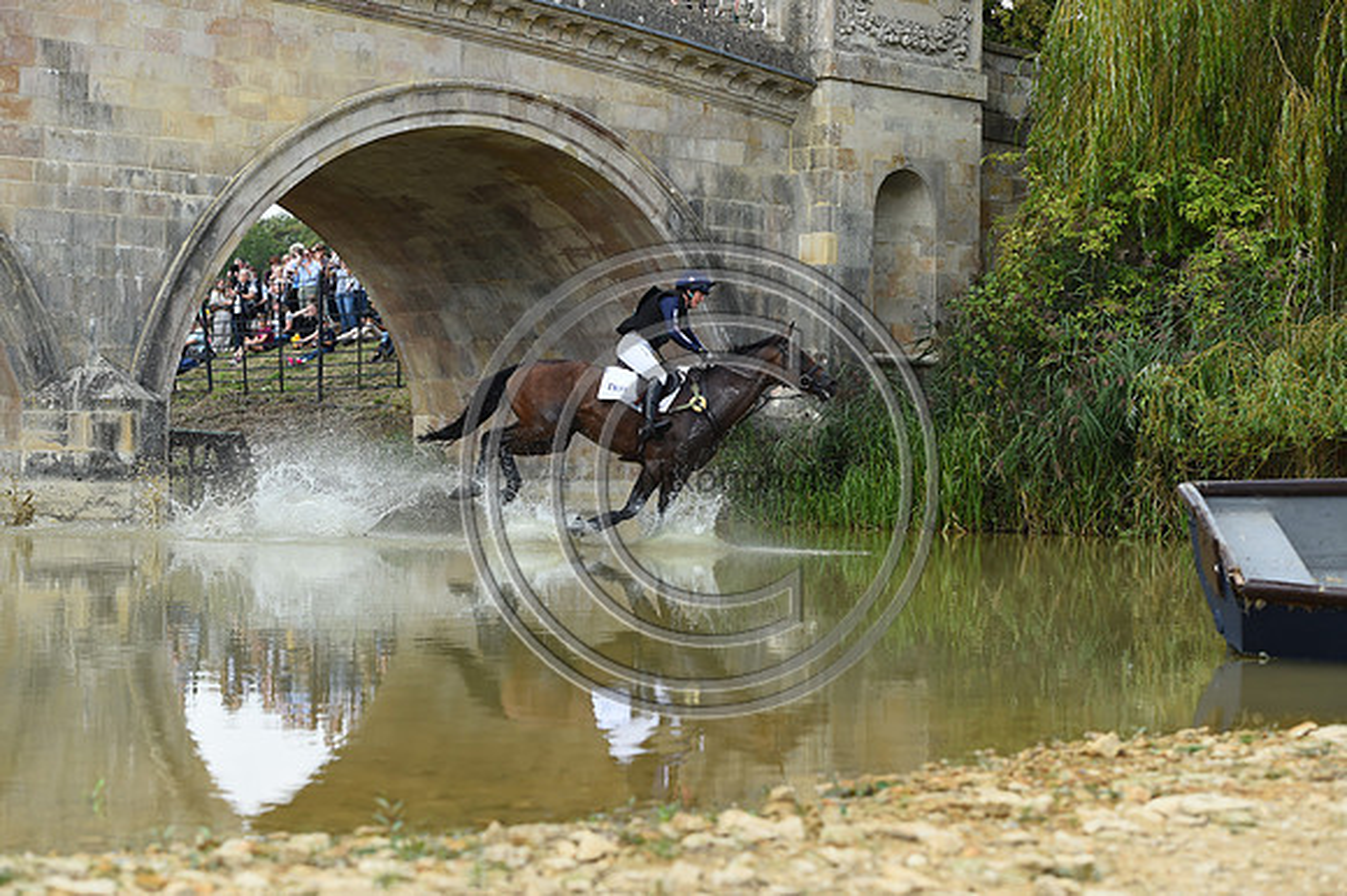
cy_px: 448
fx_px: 2618
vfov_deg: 19.4
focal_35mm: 70
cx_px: 674
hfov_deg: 28.9
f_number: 5.6
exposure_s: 1/1250
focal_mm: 70
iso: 560
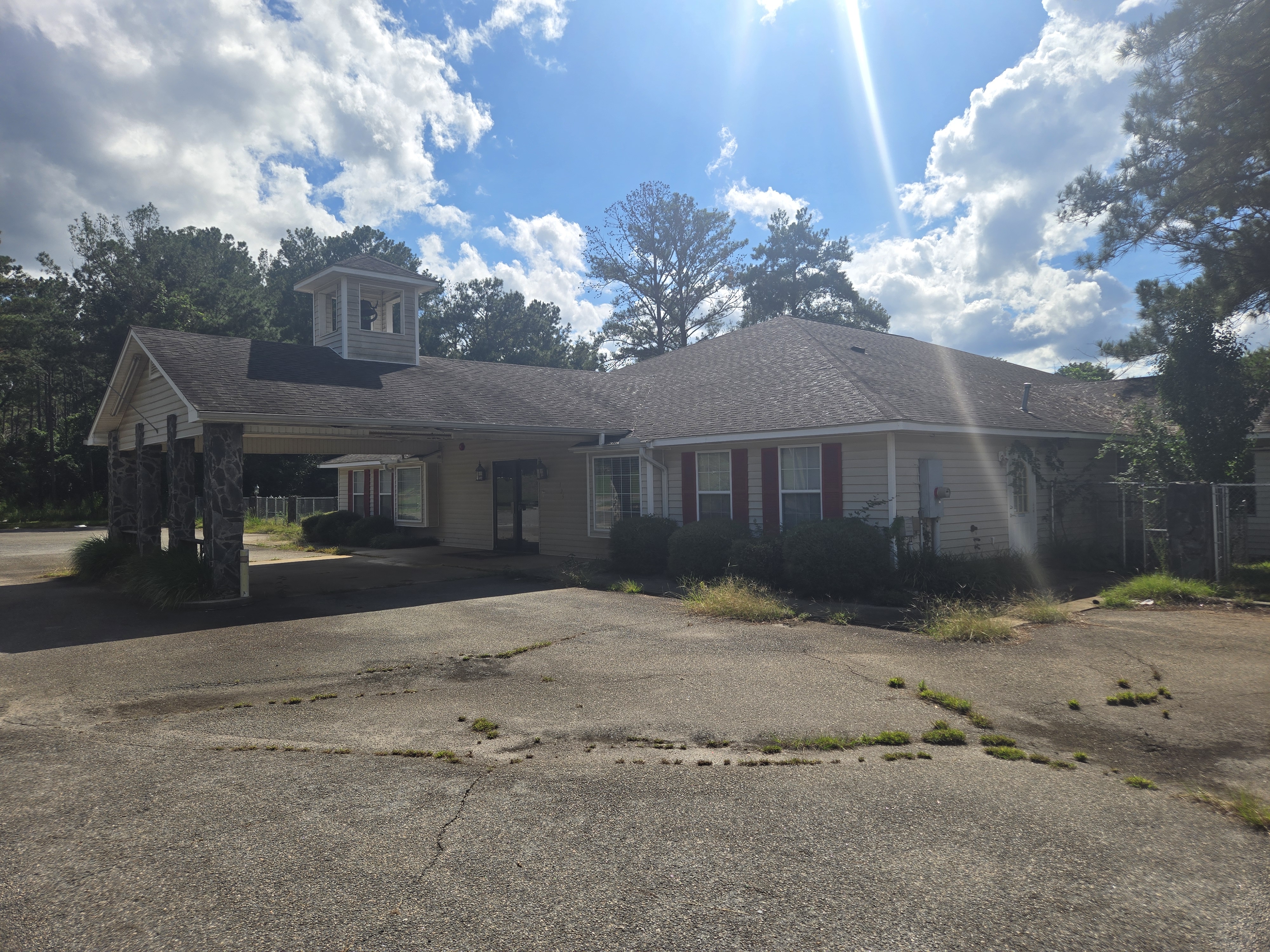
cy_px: 476
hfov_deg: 73.9
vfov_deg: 58.9
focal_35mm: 23
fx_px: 844
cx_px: 635
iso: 25
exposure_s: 1/3531
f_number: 1.8
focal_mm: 5.4
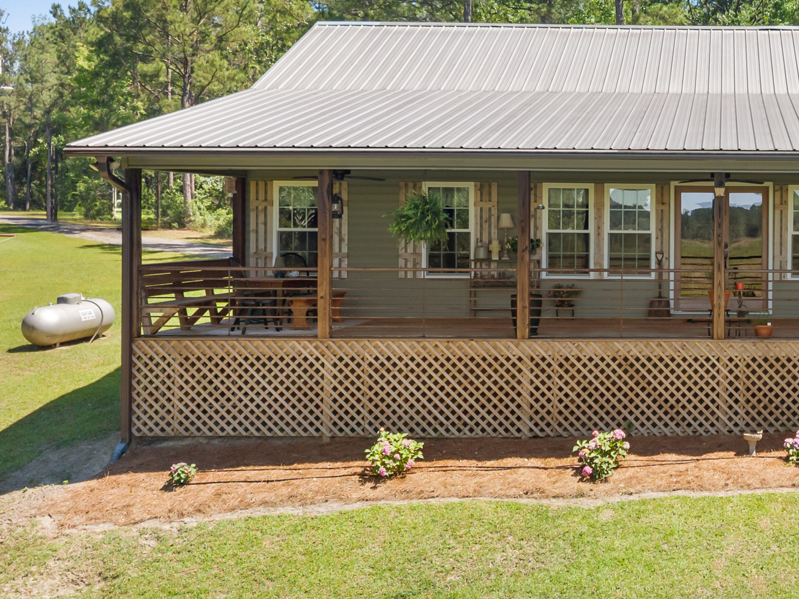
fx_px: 1062
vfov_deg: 31.4
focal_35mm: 46
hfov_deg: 38.3
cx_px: 724
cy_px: 239
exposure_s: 1/640
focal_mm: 8.67
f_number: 1.8
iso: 400
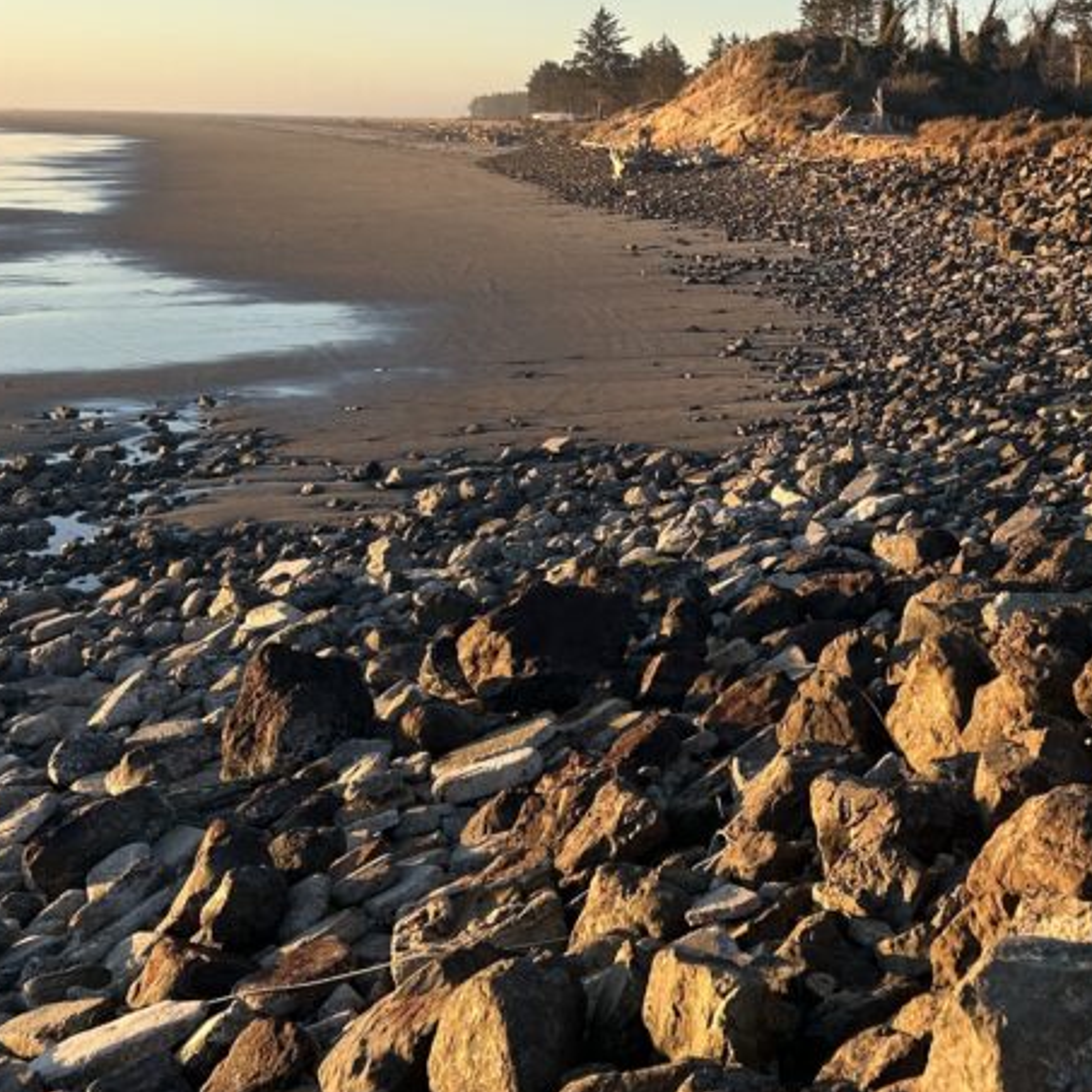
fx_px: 1856
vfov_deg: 32.6
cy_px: 405
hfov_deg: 31.6
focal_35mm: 52
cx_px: 930
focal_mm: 5.7
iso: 50
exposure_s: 1/780
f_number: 1.5
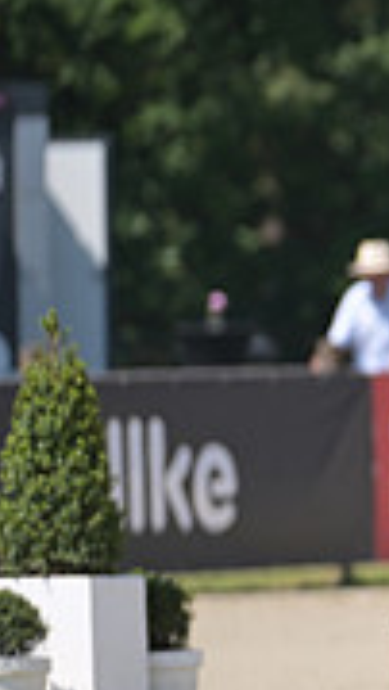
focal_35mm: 1054
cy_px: 276
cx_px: 1098
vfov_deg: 2.0
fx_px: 19282
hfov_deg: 1.2
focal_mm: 310
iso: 280
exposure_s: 1/1250
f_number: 5
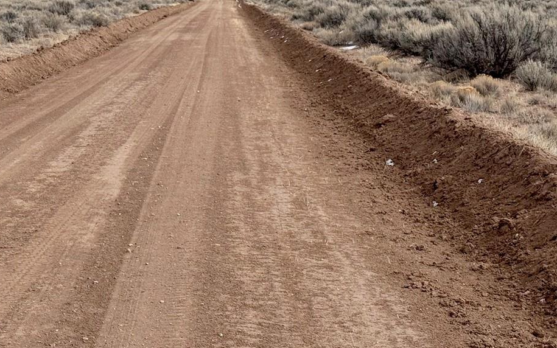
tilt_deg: -3.7
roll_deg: +0.5
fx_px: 1351
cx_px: 138
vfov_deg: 14.6
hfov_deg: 23.1
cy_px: 92
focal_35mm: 89
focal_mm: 6.76
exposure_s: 1/4608
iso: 64
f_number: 1.78
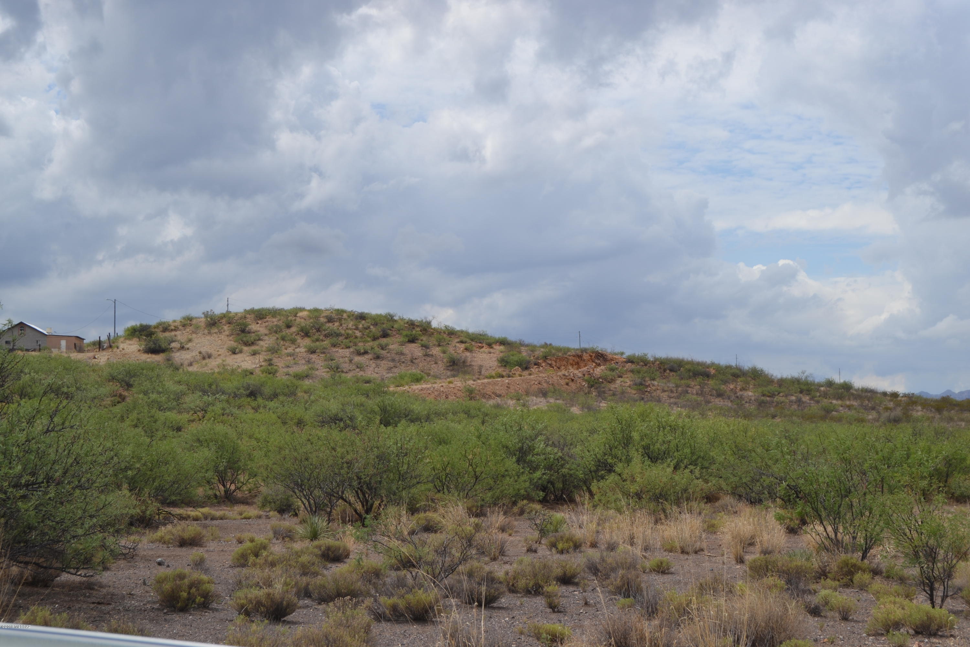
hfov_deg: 33.4
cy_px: 324
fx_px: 1617
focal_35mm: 60
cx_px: 485
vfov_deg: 22.6
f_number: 9
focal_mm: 40
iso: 100
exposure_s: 1/320
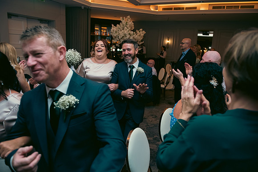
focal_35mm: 24
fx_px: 172
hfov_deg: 73.7
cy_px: 86
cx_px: 129
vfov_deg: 53.2
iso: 800
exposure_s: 1/160
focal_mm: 24
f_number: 3.5
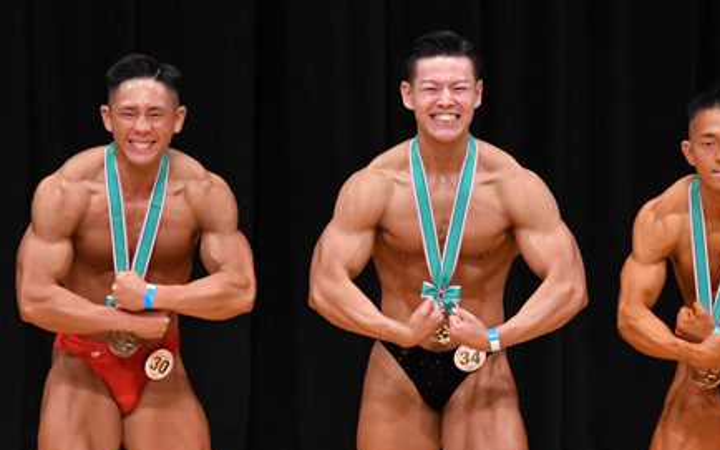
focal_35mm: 519
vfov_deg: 2.5
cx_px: 402
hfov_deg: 4.1
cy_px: 399
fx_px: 10181
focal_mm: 190
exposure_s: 1/400
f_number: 5.6
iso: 3200
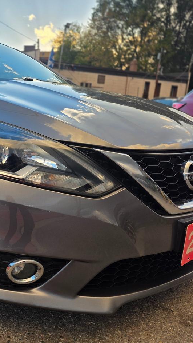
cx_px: -36
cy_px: 174
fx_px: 309
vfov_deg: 58.0
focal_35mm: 34
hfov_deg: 29.9
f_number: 1.7
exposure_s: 1/1242
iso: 80
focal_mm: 6.25
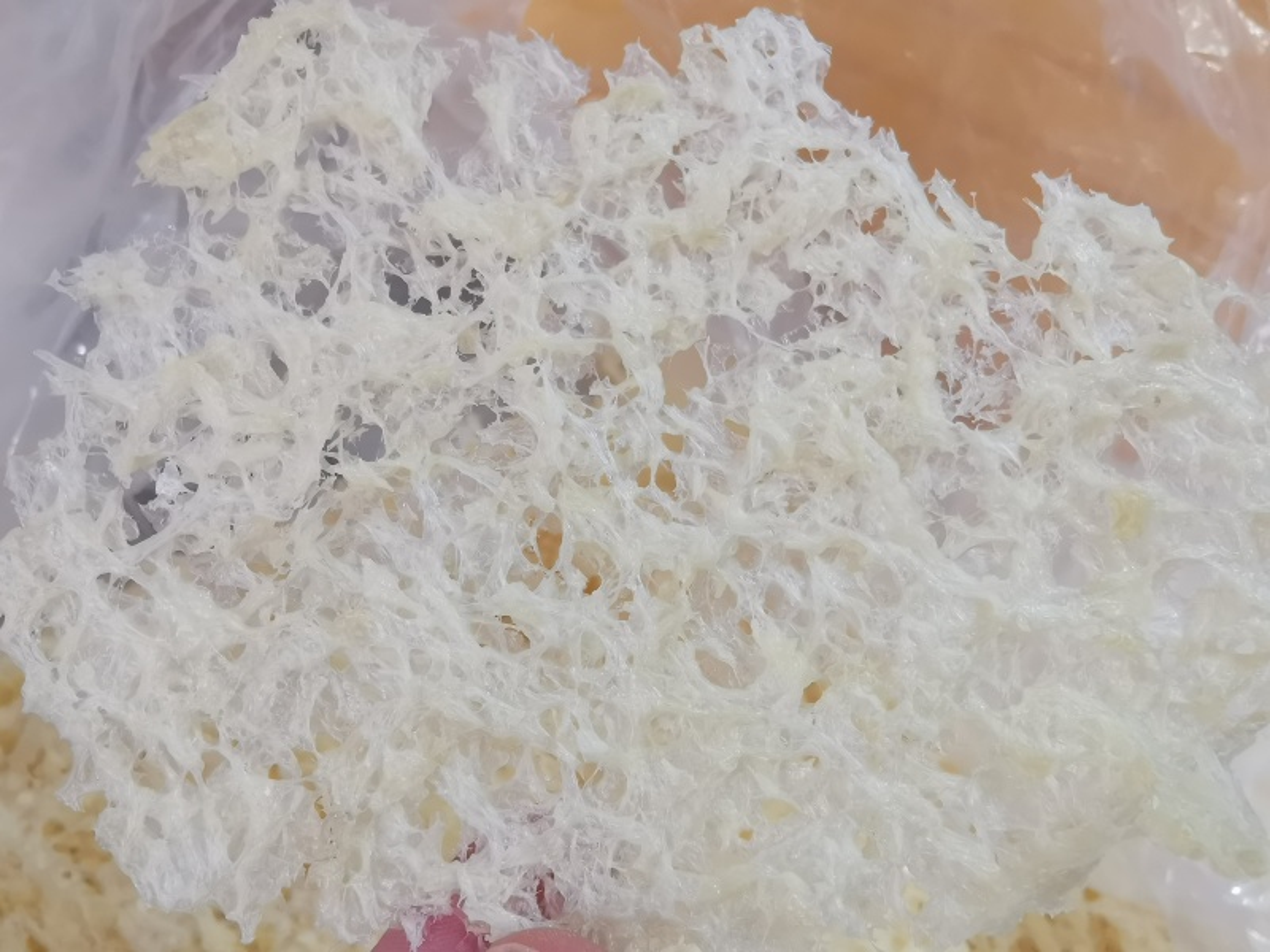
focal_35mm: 26
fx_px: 954
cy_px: 476
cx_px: 635
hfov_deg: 67.3
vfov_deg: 53.1
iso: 160
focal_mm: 2.26
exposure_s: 1/100
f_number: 2.2
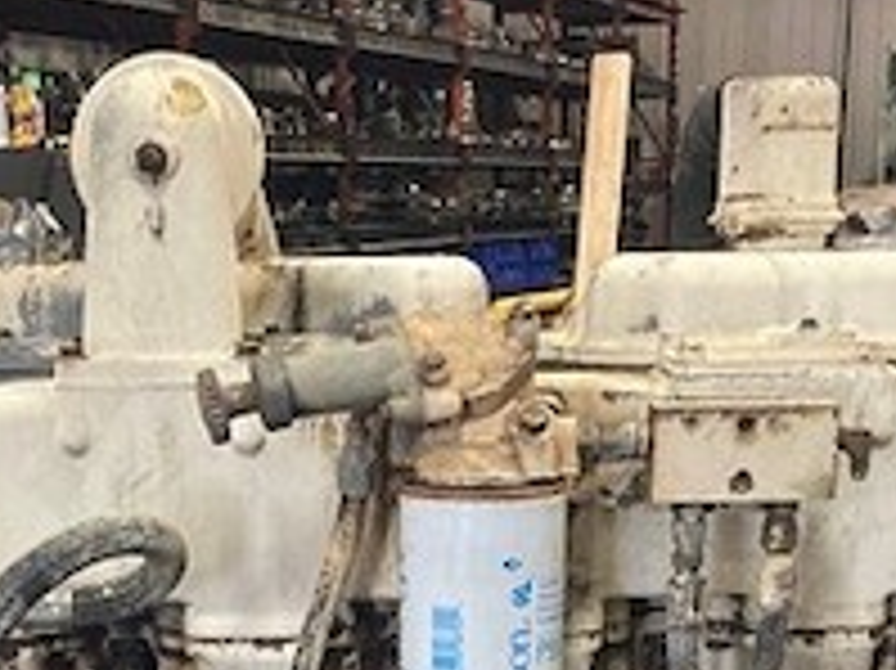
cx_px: 320
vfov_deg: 15.1
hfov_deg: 21.7
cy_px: 1021
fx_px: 2328
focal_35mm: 90
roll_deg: +0.4
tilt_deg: -20.2
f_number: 1.8
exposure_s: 1/40
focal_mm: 3.99
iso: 250
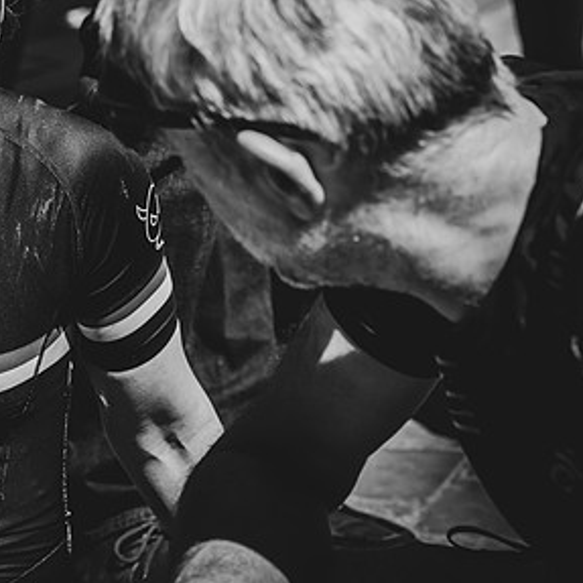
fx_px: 4230
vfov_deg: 7.9
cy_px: 131
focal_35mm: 222
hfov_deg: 7.8
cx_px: -38
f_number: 6.3
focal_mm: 111
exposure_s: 1/400
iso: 100
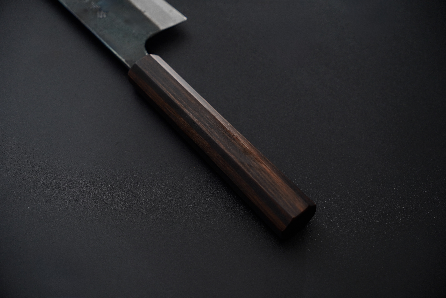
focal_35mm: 59
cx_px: 223
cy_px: 149
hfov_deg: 34.0
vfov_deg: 23.0
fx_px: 730
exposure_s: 1/160
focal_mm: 39.3
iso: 320
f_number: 3.5
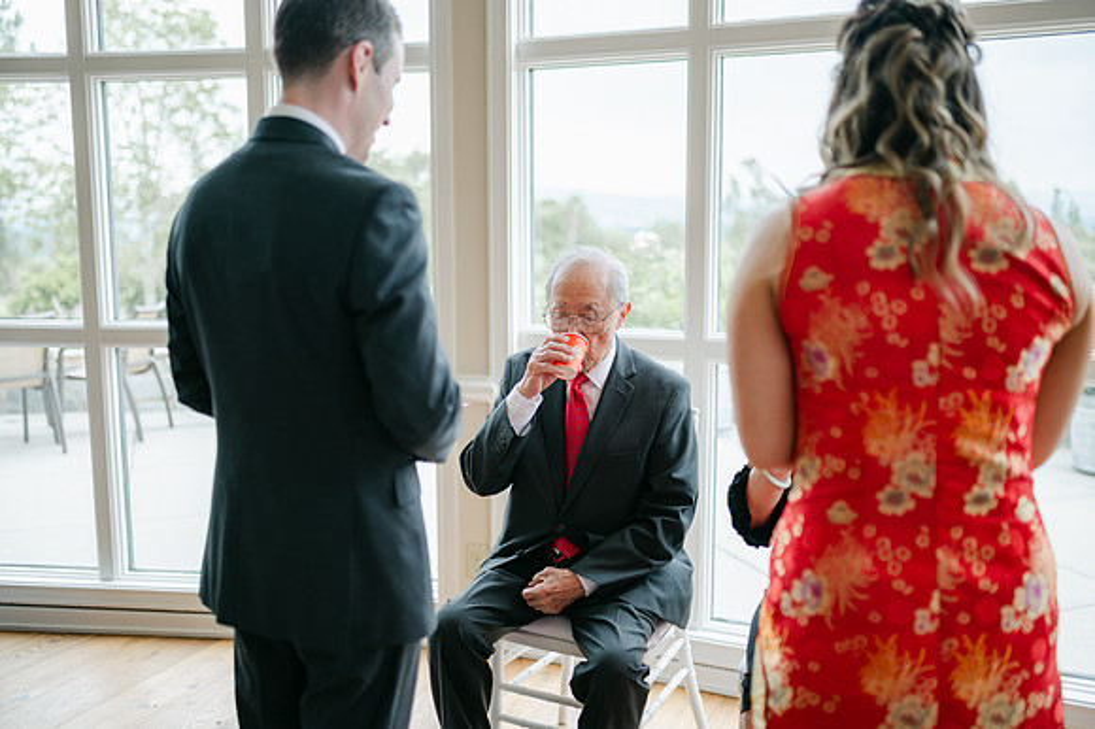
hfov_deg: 54.5
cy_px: 364
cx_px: 548
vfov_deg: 37.8
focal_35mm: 35
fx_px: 1064
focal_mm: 35
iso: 100
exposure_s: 1/1000
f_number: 1.4
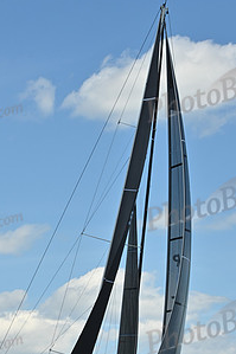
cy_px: 279
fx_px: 1339
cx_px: 85
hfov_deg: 10.1
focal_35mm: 136
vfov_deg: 15.0
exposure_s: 1/1250
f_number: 8
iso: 250
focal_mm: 70
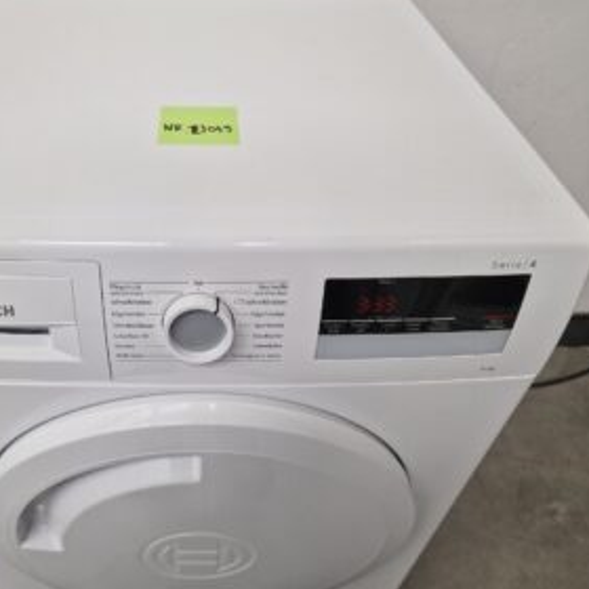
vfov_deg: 55.6
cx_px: 200
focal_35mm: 29
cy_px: 299
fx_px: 558
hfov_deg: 54.6
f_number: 1.8
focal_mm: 6.4
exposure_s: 1/100
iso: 100
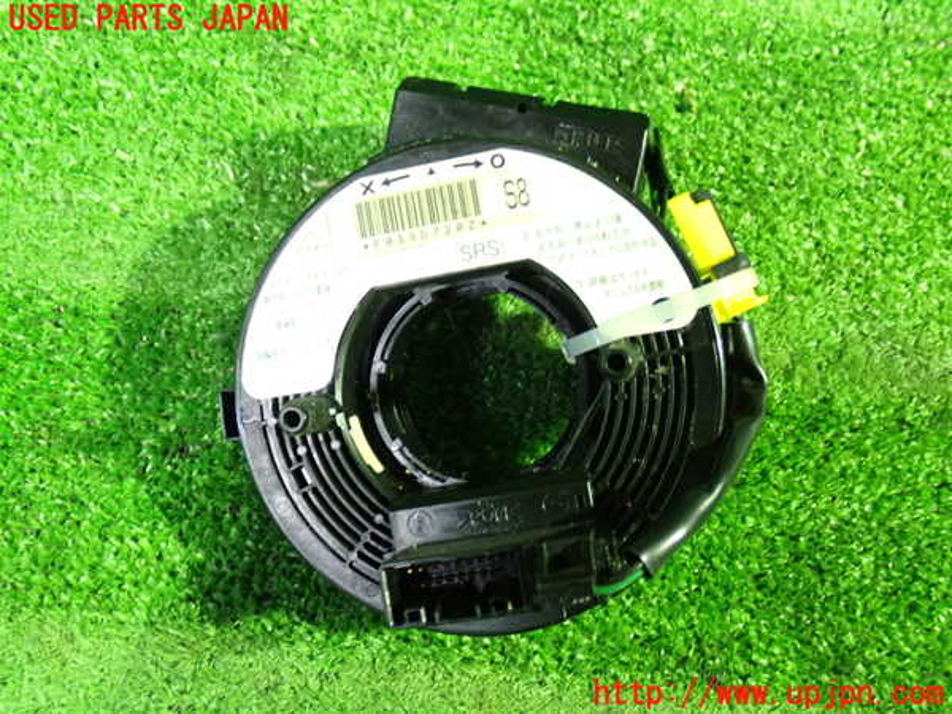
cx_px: 476
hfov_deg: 49.0
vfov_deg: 37.7
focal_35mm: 38
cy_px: 357
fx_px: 1045
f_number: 2.7
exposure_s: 1/13
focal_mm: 6.83
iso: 800
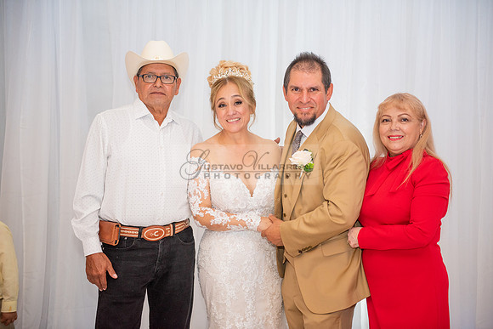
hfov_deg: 33.4
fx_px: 822
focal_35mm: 60
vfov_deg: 22.6
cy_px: 164
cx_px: 246
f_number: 2.8
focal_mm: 60
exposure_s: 1/125
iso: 1000
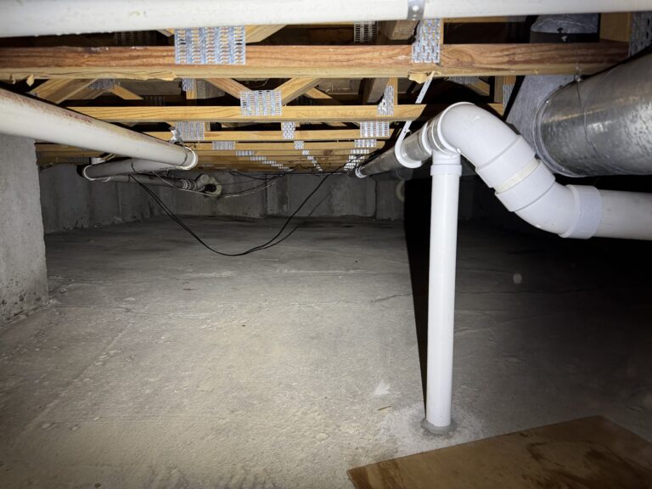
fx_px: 452
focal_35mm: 24
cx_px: 326
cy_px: 244
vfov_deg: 56.8
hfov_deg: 71.6
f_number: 1.78
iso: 320
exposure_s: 1/60
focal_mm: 6.76
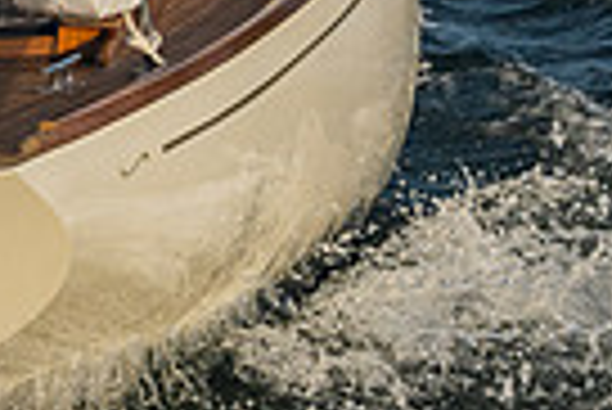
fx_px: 4714
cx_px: -275
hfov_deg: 7.3
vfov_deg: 4.8
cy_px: -556
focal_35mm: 277
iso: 400
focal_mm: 54
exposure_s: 1/1600
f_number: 6.3
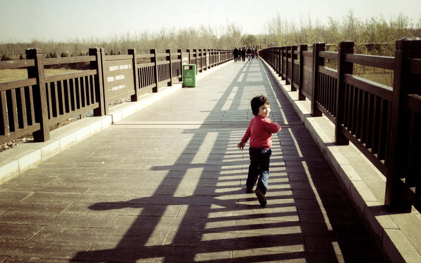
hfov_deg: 51.5
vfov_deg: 33.5
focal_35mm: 38
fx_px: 436
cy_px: 109
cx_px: 206
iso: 64
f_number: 2.4
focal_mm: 4.28
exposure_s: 1/1453
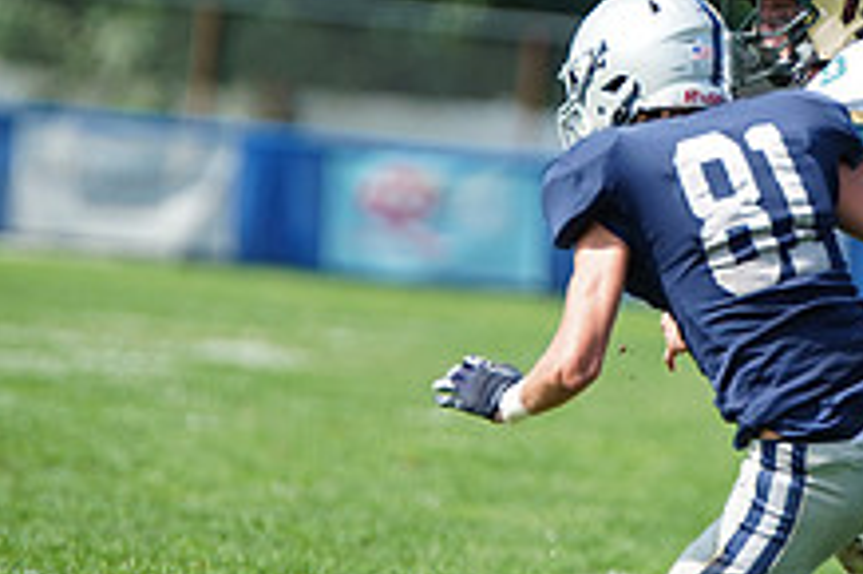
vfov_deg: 2.1
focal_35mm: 657
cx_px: 732
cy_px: 34
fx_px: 15737
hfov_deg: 3.1
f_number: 2.8
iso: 400
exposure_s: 1/3200
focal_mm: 247
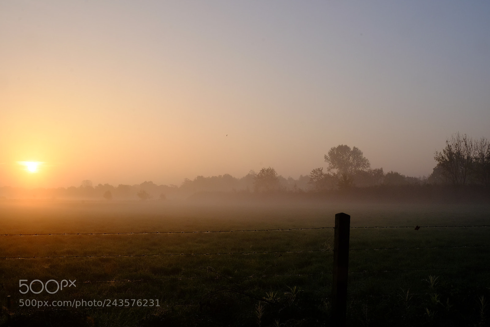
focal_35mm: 38
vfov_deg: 35.0
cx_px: 245
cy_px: 164
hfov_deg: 50.7
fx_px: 517
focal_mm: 25.4
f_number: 22
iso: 500
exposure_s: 1/60
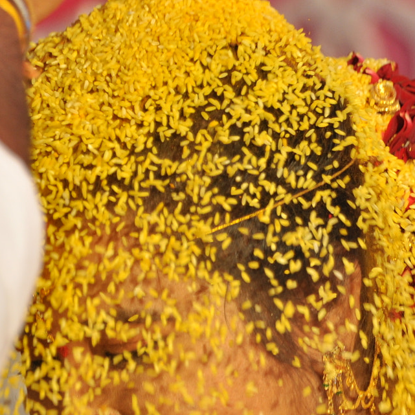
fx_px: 8830
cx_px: 131
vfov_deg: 2.7
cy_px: 238
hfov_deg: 2.7
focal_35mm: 651
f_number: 2.8
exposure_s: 1/400
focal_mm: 160
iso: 320
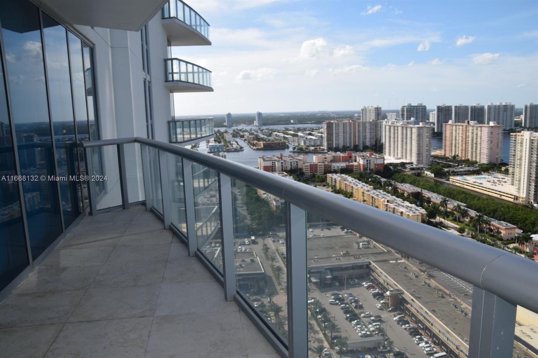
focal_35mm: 30
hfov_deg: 61.9
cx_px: 269
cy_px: 179
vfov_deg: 43.6
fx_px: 448
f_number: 11
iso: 100
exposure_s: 1/200
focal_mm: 20
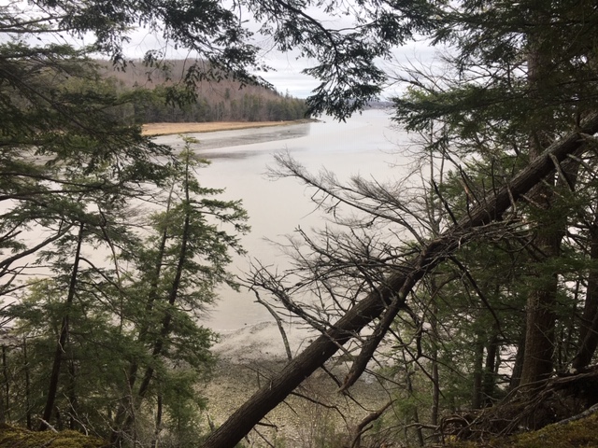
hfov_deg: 61.7
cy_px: 224
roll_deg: -0.7
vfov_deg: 48.2
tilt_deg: -12.7
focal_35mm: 29
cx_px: 299
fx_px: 501
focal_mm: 4.15
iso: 25
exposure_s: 1/519
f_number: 2.2
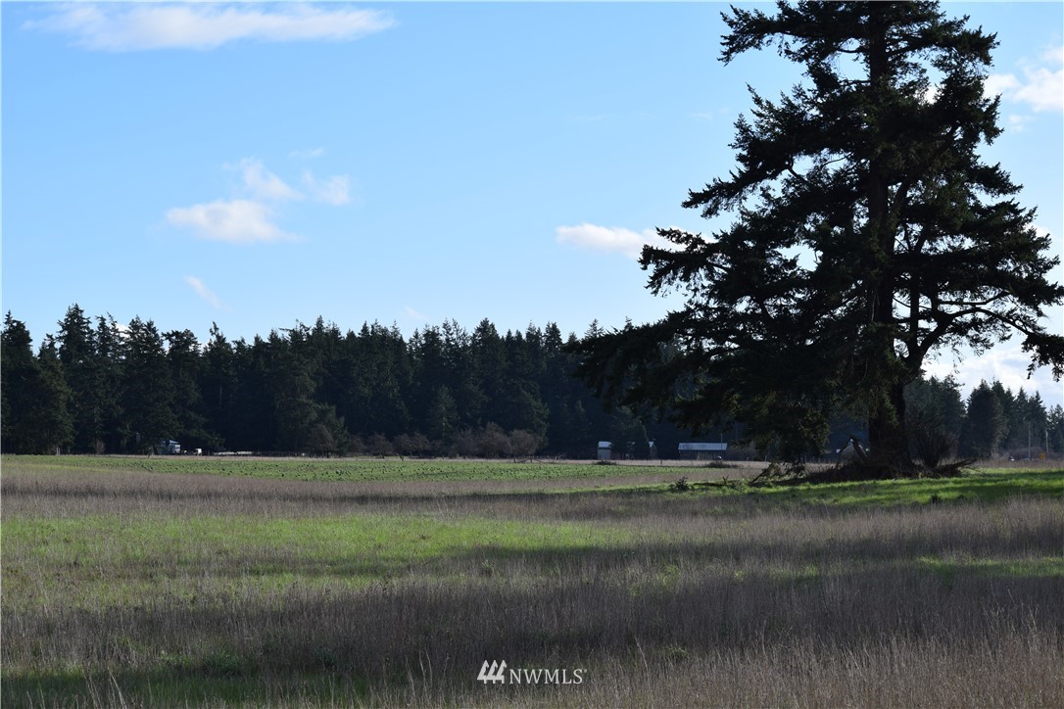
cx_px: 532
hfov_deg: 24.6
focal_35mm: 82
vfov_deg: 16.6
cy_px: 354
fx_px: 2438
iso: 200
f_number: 9
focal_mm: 55
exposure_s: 1/320
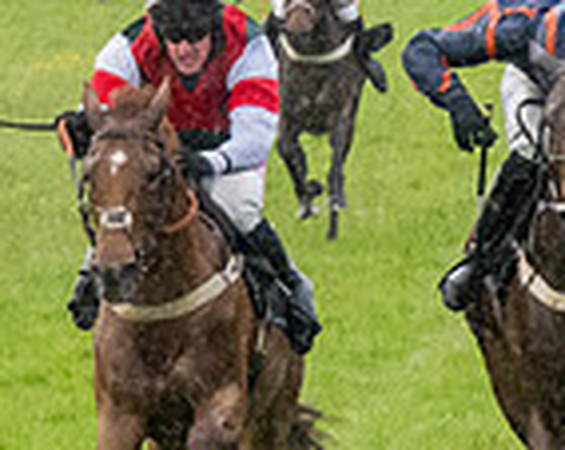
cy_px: 584
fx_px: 15519
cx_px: -883
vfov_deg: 1.7
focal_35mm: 930
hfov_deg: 2.1
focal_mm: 98
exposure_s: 1/1250
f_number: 4
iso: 2000
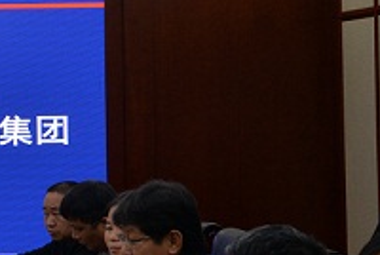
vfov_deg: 8.7
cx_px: -227
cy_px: 94
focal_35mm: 159
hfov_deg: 12.2
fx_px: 1681
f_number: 5.6
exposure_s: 1/125
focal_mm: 44
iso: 1250
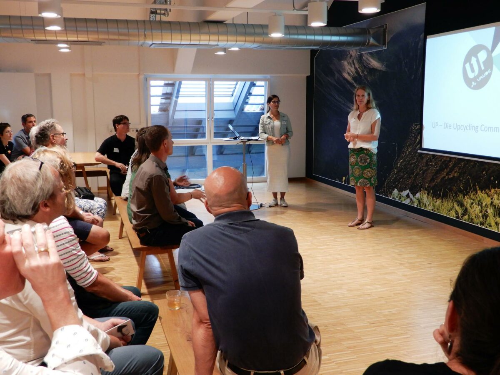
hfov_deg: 49.0
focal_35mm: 38
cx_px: 250
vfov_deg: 37.7
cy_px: 188
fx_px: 549
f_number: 4
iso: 250
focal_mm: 6.8
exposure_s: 1/30
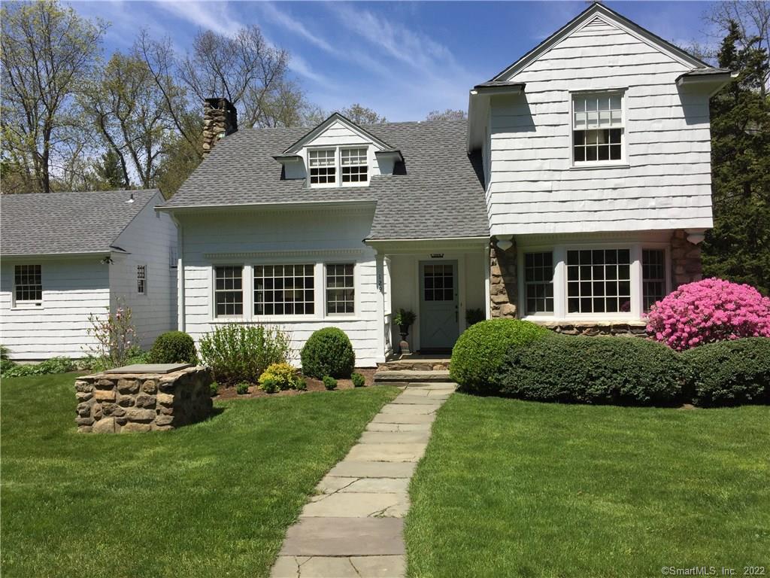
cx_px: 385
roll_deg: +0.7
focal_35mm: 29
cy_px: 289
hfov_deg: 61.7
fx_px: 645
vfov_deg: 48.2
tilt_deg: +1.4
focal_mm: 4.15
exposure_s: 1/2825
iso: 32
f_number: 2.2
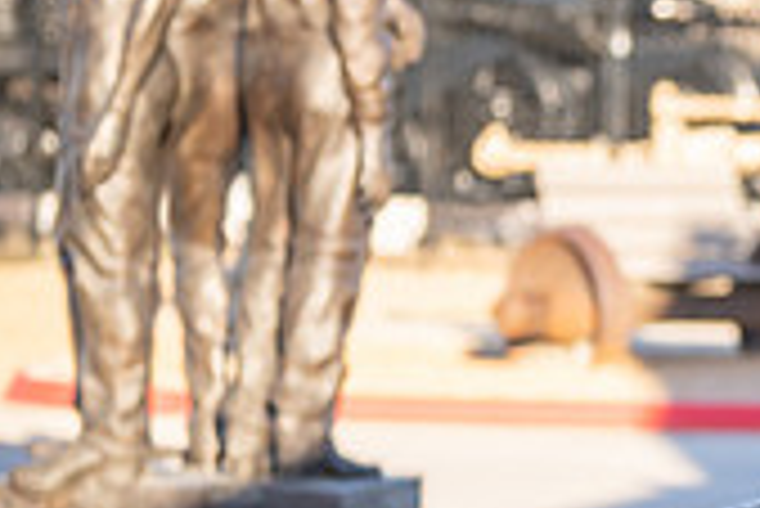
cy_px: 443
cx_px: 1120
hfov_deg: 7.9
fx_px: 5409
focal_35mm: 256
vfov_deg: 5.4
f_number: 2.8
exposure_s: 1/320
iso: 100
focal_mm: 70
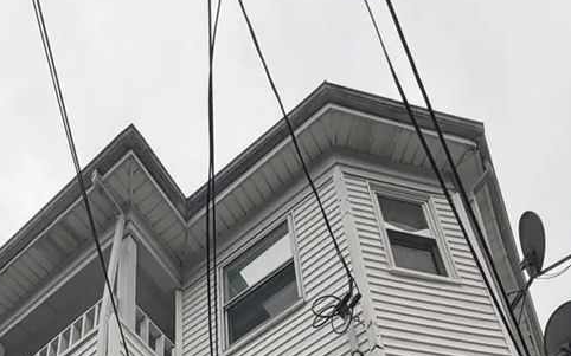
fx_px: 653
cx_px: 284
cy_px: 677
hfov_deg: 47.2
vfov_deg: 19.9
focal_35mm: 42
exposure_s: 1/171
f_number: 2.2
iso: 40
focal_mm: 2.22
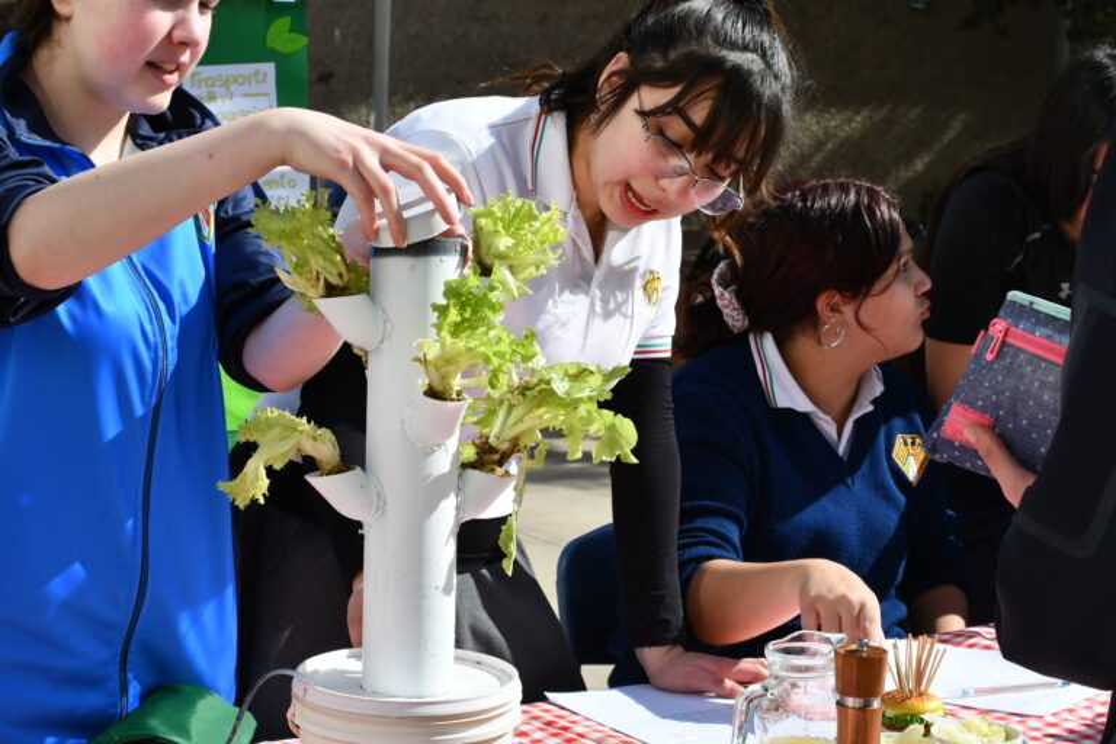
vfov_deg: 19.5
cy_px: 372
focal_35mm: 70
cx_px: 558
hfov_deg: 28.8
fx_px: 2170
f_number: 8
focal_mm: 35
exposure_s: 1/250
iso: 110
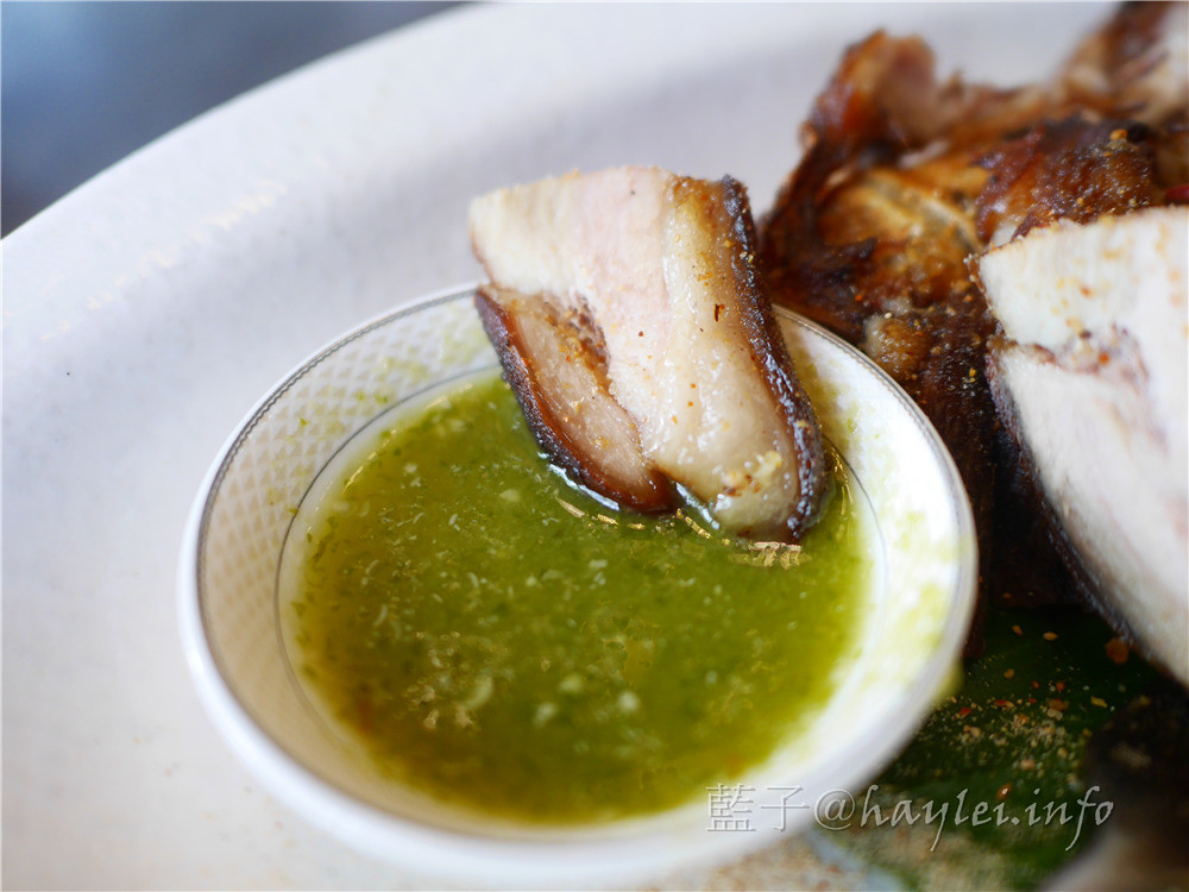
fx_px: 1030
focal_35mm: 30
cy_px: 446
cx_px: 594
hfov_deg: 60.0
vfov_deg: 46.8
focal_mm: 15
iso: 500
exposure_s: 1/60
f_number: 1.7
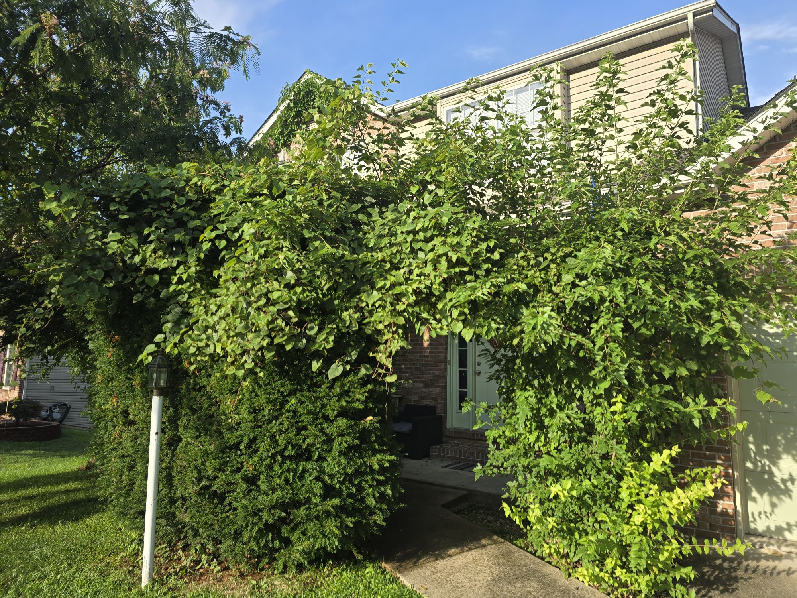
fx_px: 530
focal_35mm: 23
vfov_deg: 58.9
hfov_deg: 73.9
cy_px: 299
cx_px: 398
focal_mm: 6.3
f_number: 1.7
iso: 12
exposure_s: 1/207
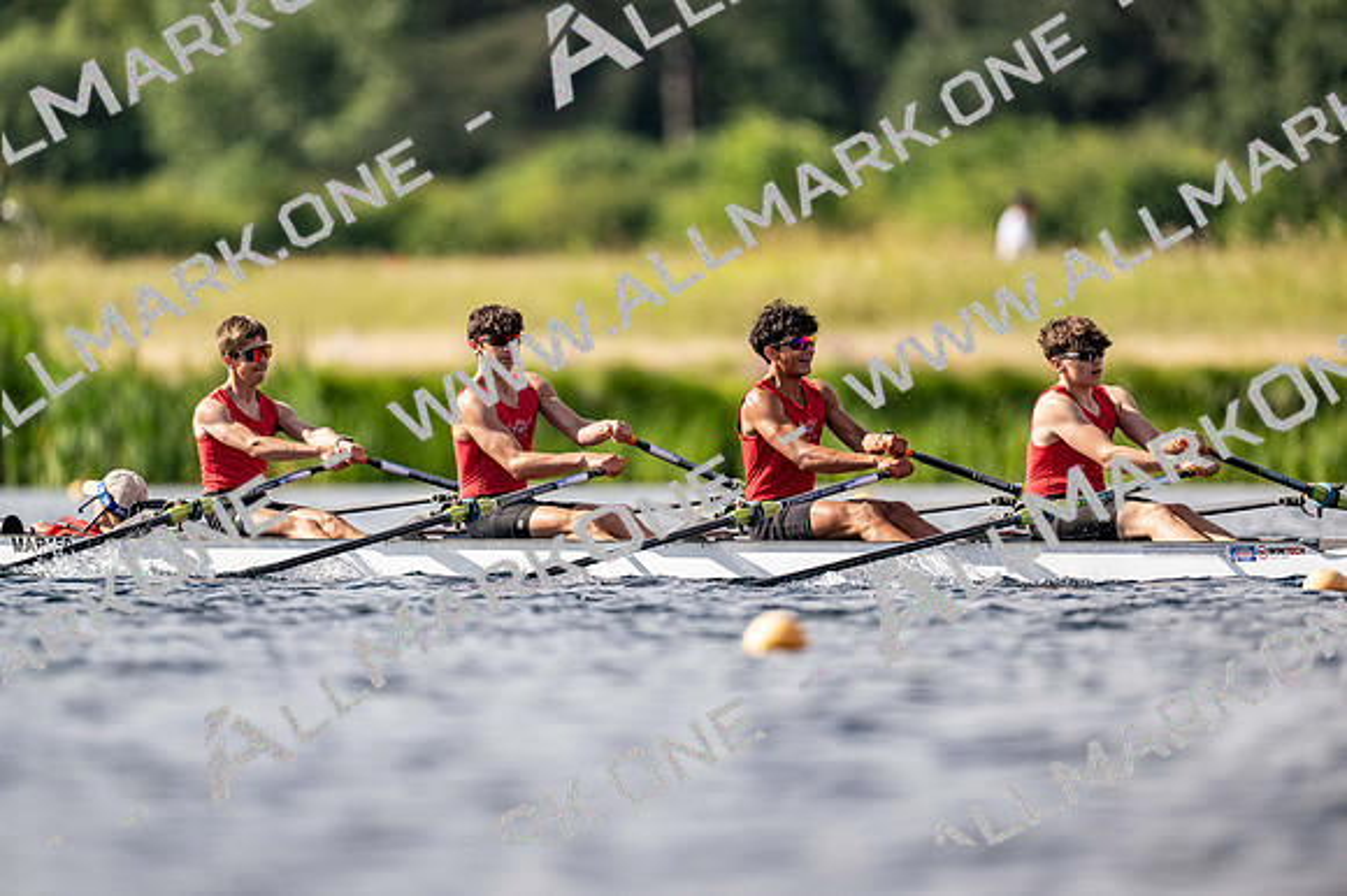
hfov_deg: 3.4
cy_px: 448
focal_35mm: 600
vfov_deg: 2.3
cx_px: 674
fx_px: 22441
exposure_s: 1/2500
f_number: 4
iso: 250
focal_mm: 600
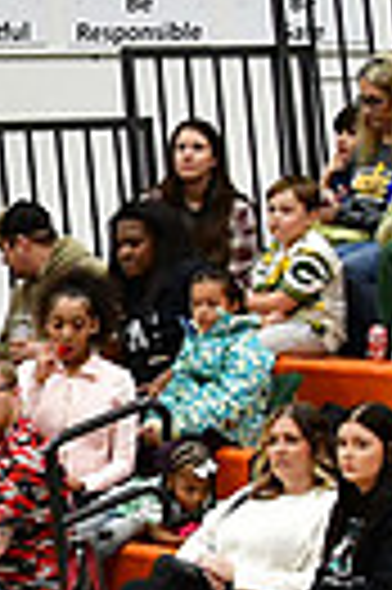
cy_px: 543
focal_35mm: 466
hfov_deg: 2.9
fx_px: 7631
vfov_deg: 4.4
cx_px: -892
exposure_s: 1/500
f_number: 3.5
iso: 4000
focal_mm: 70
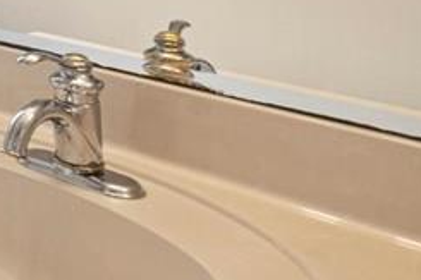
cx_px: -423
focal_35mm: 67
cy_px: -151
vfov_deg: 17.9
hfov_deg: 18.8
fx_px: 783
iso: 100
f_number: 9
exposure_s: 1/4
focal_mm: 16
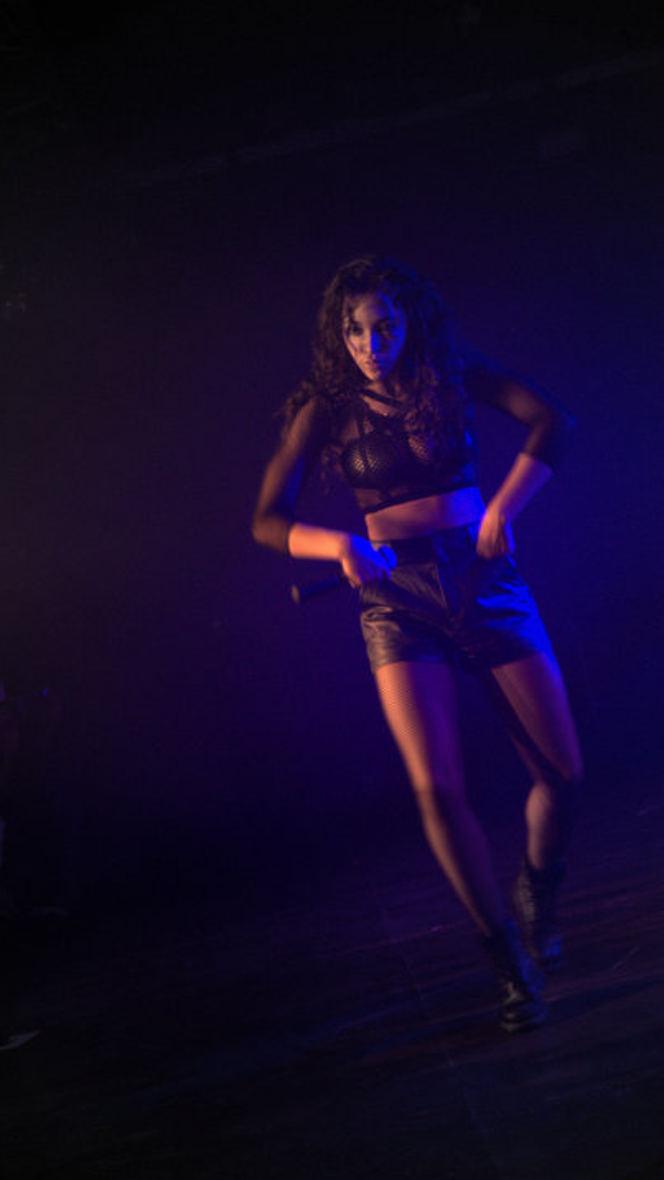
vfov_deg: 26.8
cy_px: 592
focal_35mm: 79
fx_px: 2472
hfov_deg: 15.3
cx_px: 375
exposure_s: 1/60
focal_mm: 50
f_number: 2.8
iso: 800
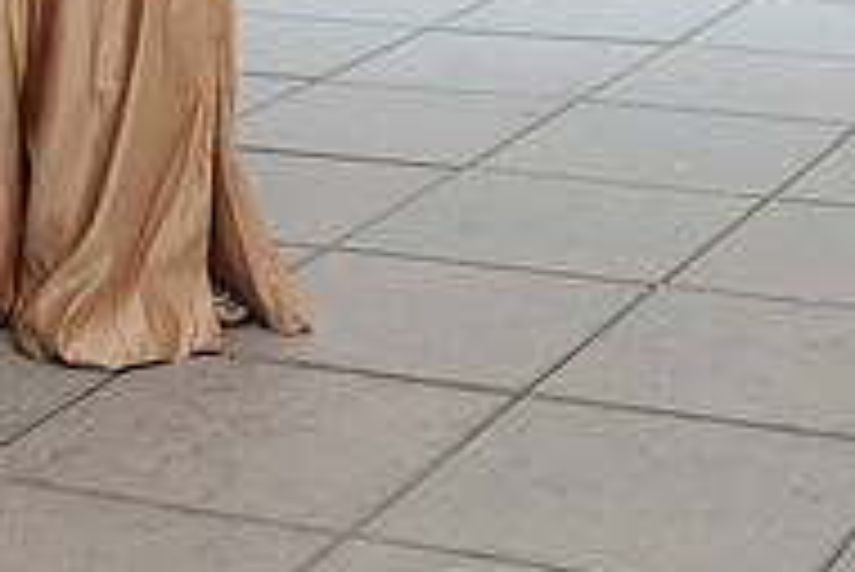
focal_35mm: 130
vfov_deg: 10.2
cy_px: -277
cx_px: 187
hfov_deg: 15.7
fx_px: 3090
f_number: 2.8
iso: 100
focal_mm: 35
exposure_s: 1/160
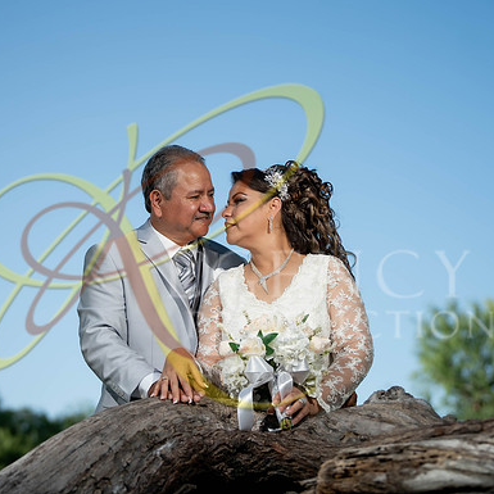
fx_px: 1324
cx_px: 222
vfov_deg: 21.1
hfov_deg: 21.1
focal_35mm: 82
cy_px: 247
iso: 160
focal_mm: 64
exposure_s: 1/2500
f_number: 2.5
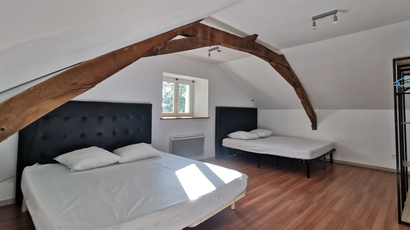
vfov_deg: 58.3
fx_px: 207
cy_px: 104
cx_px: 222
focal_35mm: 19
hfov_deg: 89.4
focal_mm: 2.35
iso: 80
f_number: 2.2
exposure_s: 1/100
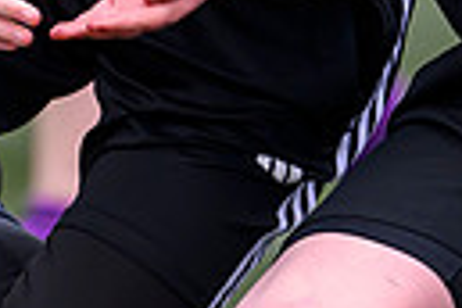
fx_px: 32953
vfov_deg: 0.5
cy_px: -286
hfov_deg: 0.8
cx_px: 251
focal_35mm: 2568
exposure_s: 1/1600
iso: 500
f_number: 3.5
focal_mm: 400
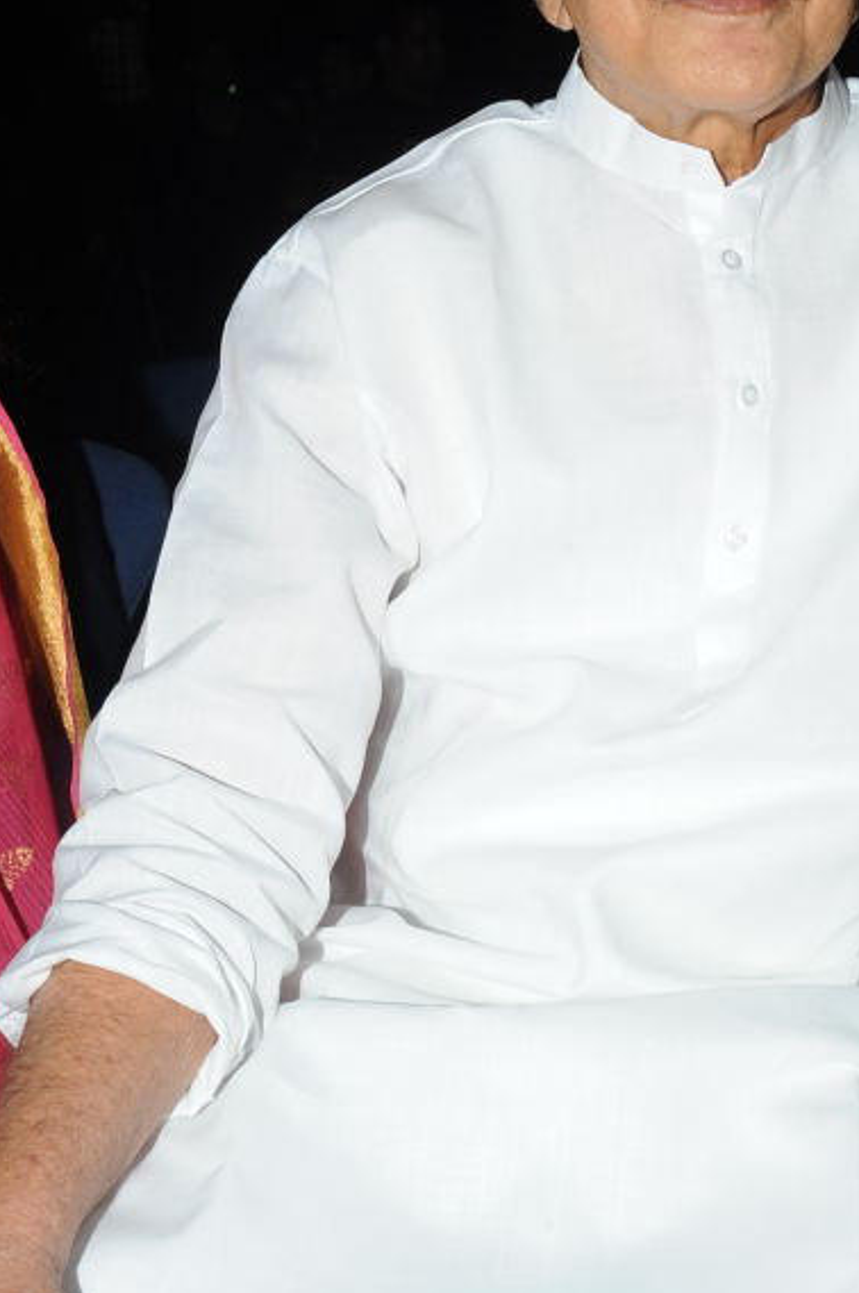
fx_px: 2906
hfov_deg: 16.8
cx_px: 583
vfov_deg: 25.1
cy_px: 634
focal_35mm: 81
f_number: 14
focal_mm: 45
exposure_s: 1/125
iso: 320
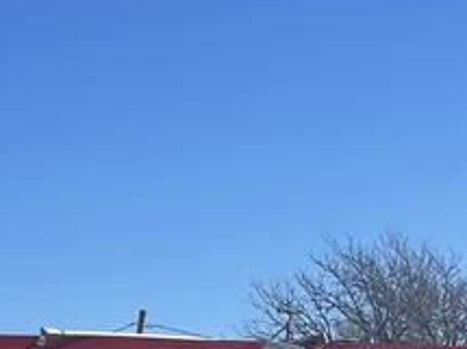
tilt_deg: -0.8
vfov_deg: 11.7
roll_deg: +0.3
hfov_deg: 14.3
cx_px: -382
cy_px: 542
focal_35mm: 121
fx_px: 1631
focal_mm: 4.2
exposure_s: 1/4831
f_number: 1.6
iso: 32
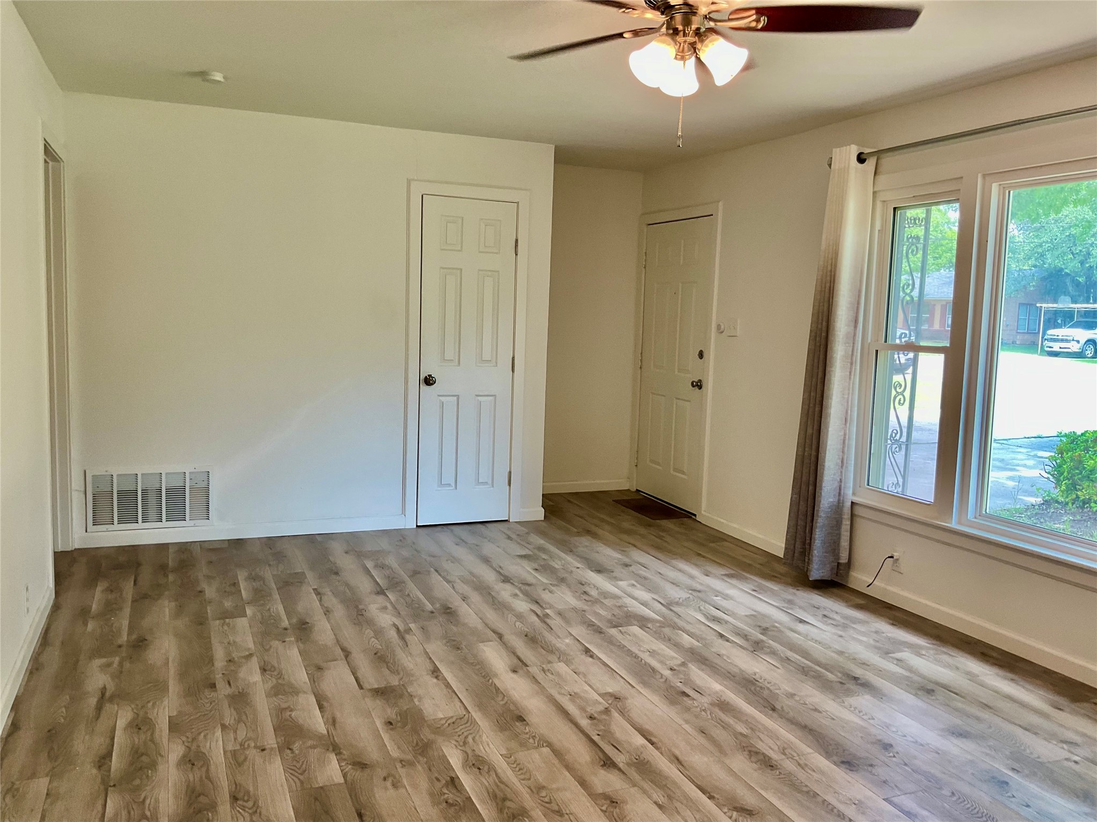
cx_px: 548
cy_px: 411
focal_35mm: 29
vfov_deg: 48.2
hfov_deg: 61.7
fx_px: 919
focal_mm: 3
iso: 50
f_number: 1.8
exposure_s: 1/60
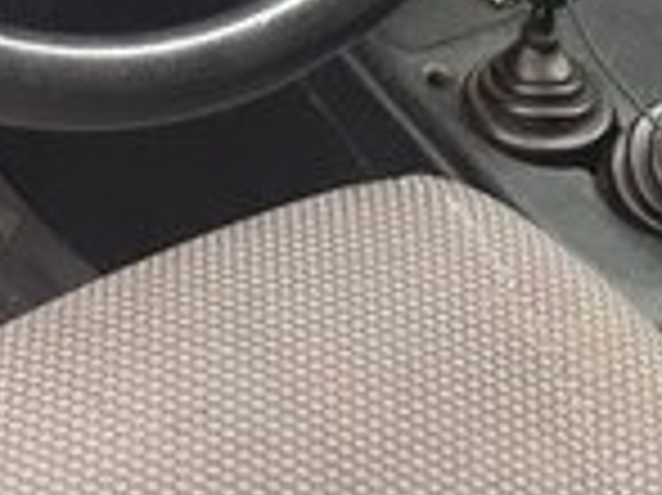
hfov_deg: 16.3
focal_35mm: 121
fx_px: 2312
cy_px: -605
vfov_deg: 10.8
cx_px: 252
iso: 160
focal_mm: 3.6
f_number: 1.9
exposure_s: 1/25
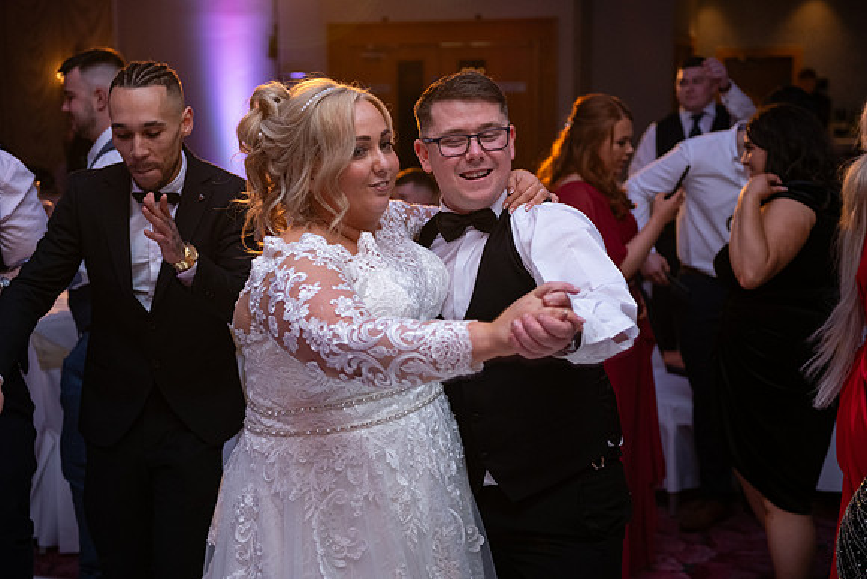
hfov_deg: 36.2
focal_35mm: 55
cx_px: 434
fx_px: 1325
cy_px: 290
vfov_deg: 24.6
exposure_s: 1/160
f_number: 3.5
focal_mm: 55
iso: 1250
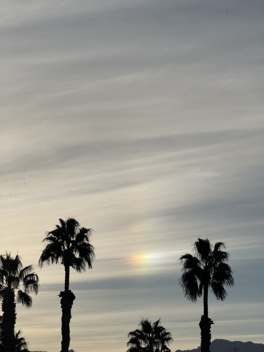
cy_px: 176
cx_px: 132
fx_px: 1220
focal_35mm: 120
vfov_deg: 16.4
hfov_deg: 12.3
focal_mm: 15.66
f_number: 2.8
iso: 50
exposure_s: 1/3690
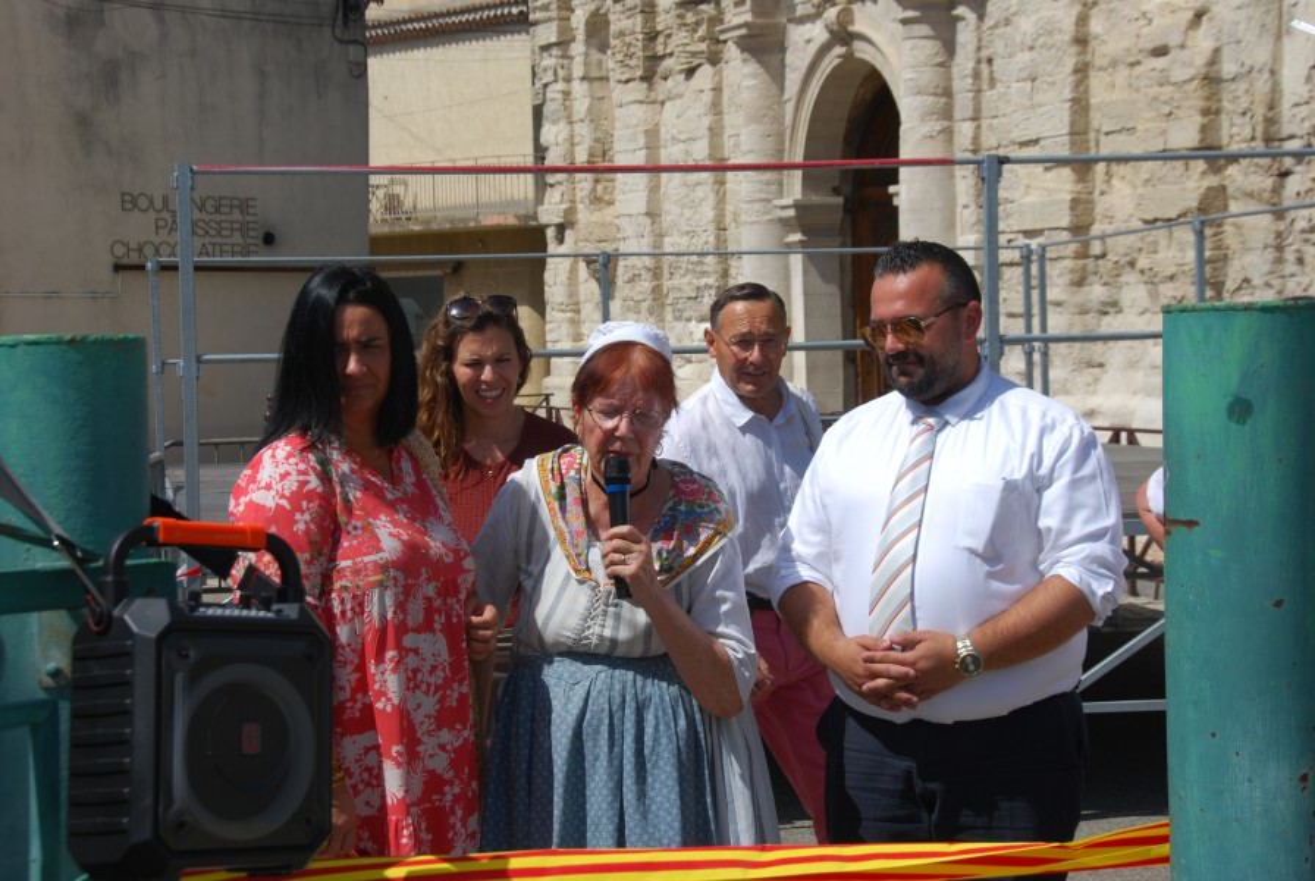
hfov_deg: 26.0
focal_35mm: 78
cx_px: 658
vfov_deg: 17.5
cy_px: 440
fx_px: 2853
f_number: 13
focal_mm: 52
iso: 100
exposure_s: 1/200
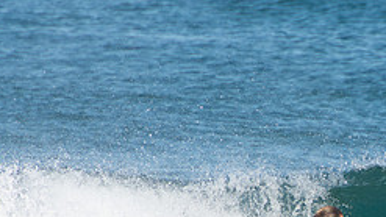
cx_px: 369
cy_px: 263
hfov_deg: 1.5
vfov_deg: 0.8
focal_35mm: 1479
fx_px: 15139
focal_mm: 400
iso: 280
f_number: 5.6
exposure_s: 1/1250
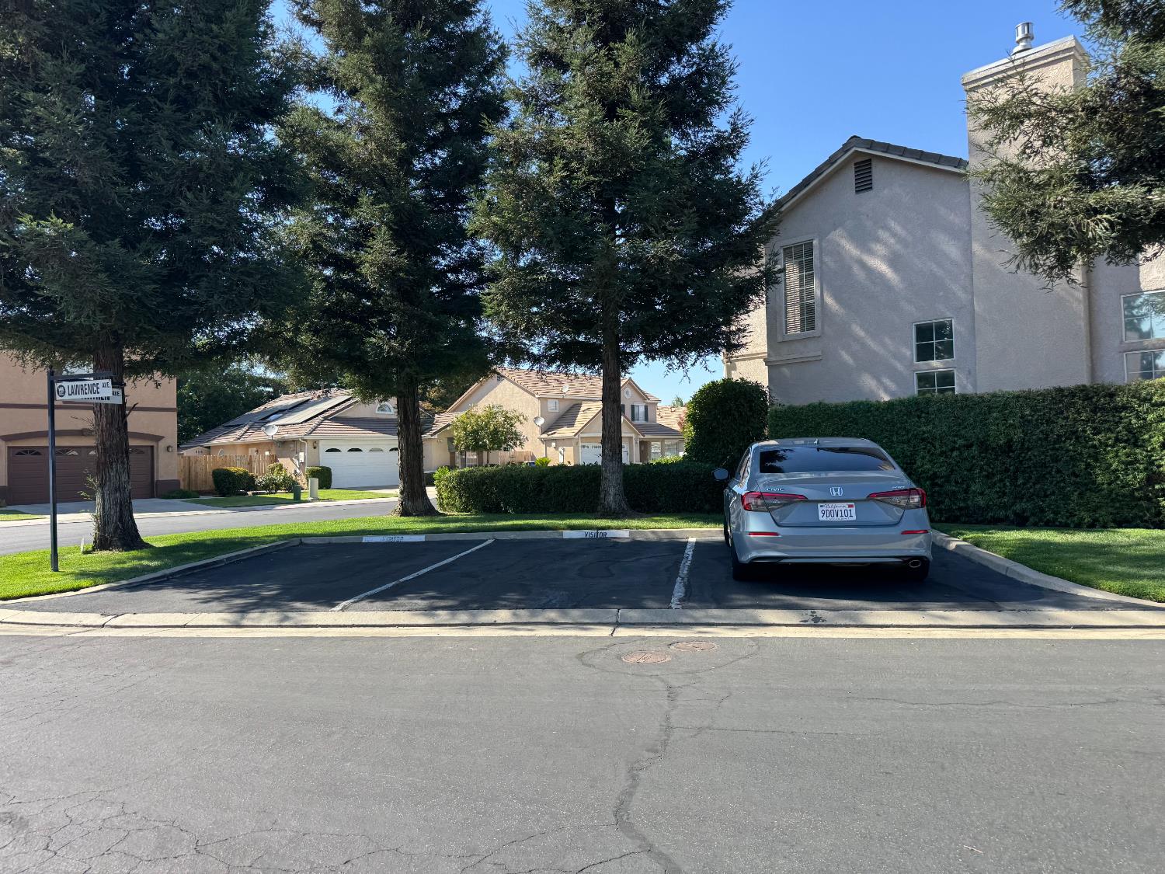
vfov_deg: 56.8
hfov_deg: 71.6
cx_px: 582
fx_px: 808
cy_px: 437
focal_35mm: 24
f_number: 1.78
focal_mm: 6.76
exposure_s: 1/1678
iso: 80
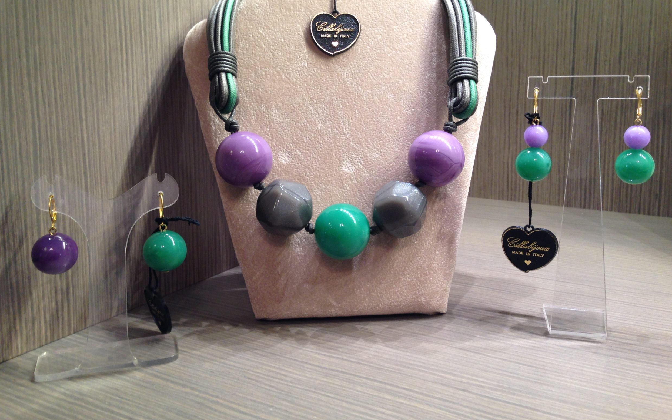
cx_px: 329
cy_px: 173
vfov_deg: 35.2
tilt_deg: -10.1
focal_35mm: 36
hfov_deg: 54.0
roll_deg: +1.4
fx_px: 659
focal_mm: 4.12
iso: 64
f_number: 2.4
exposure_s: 1/20
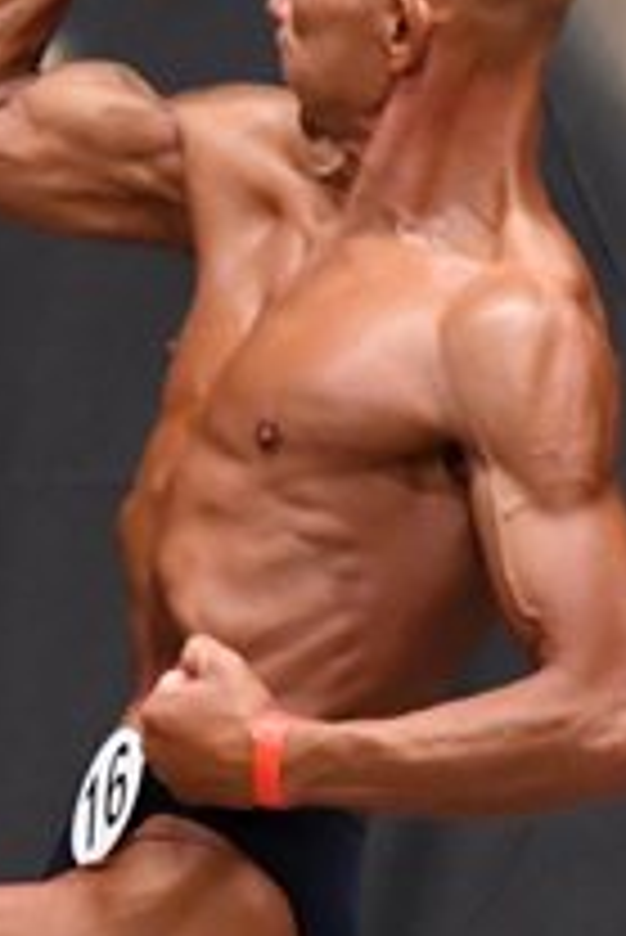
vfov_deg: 2.0
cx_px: 304
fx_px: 26194
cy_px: 680
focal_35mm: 1006
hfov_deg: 1.4
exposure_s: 1/400
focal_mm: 180
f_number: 5.6
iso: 6400
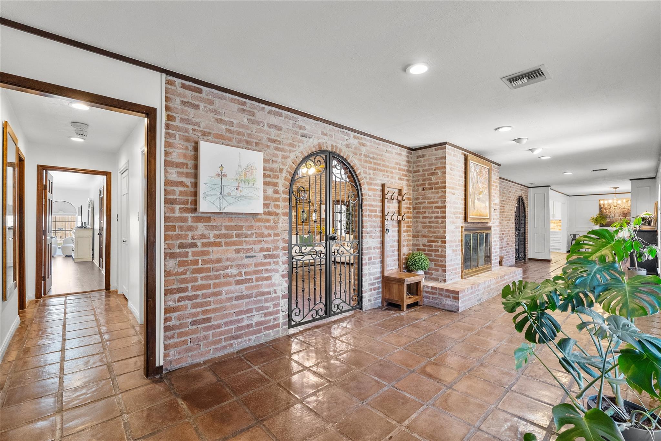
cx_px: 330
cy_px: 220
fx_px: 294
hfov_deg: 96.7
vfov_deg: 73.8
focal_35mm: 16
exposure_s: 1/4
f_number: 8
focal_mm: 16
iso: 1000
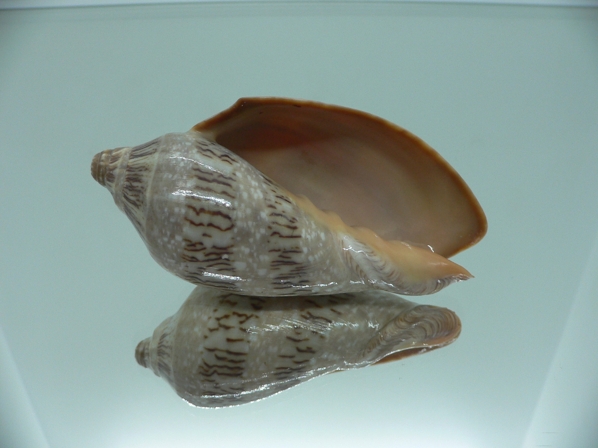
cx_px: 299
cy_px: 224
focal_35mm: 35
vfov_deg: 40.7
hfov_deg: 52.6
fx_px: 605
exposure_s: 1/60
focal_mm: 4.6
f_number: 2.8
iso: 80
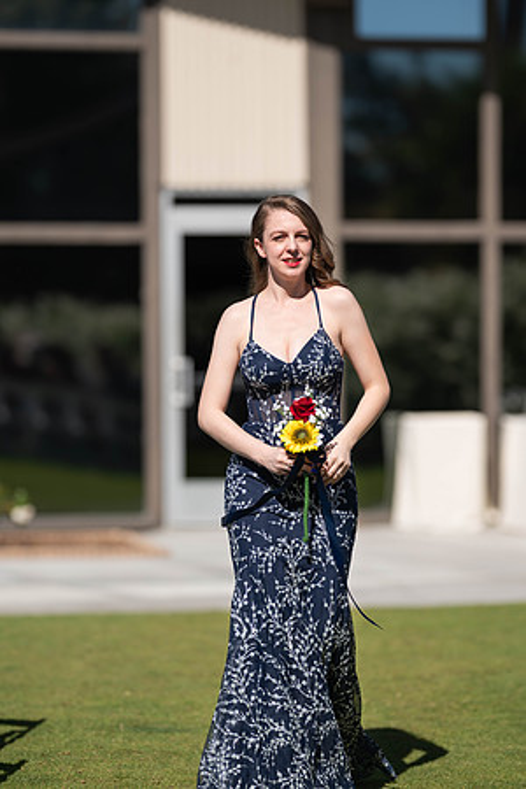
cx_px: 263
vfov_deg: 15.2
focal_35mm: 135
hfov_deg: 10.2
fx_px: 2959
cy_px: 394
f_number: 1.8
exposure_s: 1/5000
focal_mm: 135
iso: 80
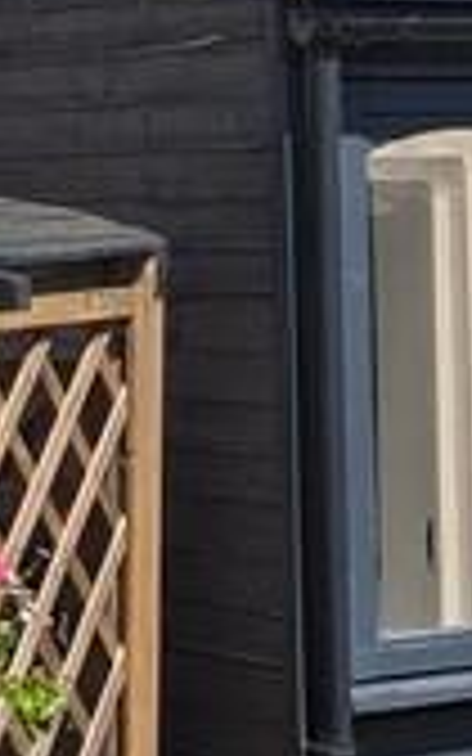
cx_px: 427
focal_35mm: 155
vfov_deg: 13.4
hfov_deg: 8.4
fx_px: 3190
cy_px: 83
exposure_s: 1/2137
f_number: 1.85
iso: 44
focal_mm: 6.81
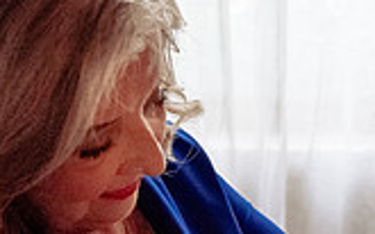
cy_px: 128
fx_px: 879
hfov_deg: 23.2
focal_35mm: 86
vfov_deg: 15.2
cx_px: 370
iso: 6400
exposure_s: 1/160
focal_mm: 24
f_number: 3.5
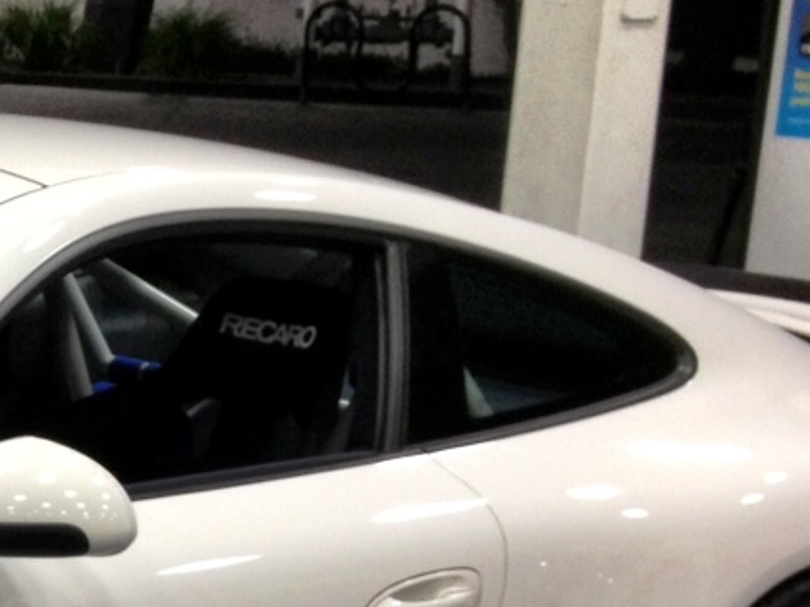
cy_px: 779
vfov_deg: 10.7
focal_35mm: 136
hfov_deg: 13.7
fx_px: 3182
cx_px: -370
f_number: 2.4
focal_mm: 4.28
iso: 64
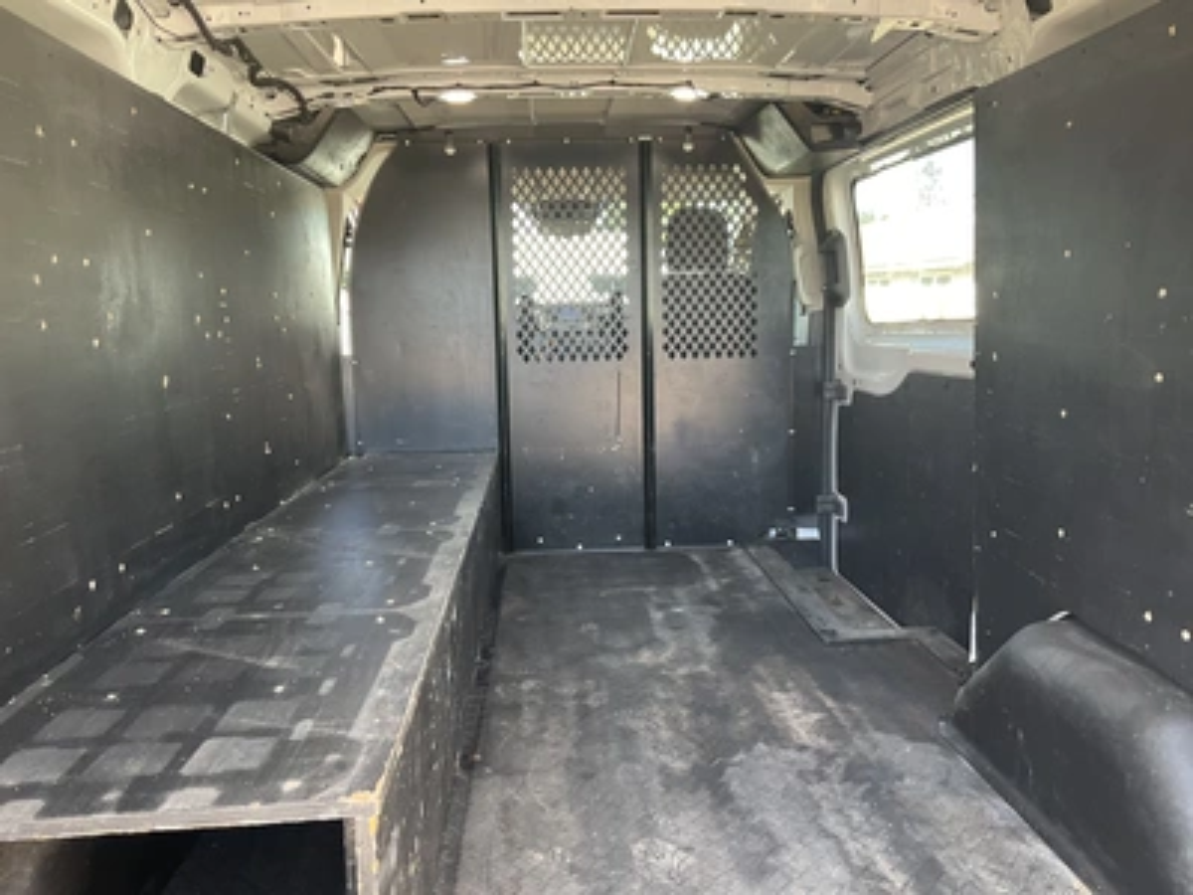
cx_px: 596
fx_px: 999
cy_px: 448
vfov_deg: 48.2
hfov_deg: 61.7
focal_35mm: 29
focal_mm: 3
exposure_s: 1/122
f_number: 1.8
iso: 64
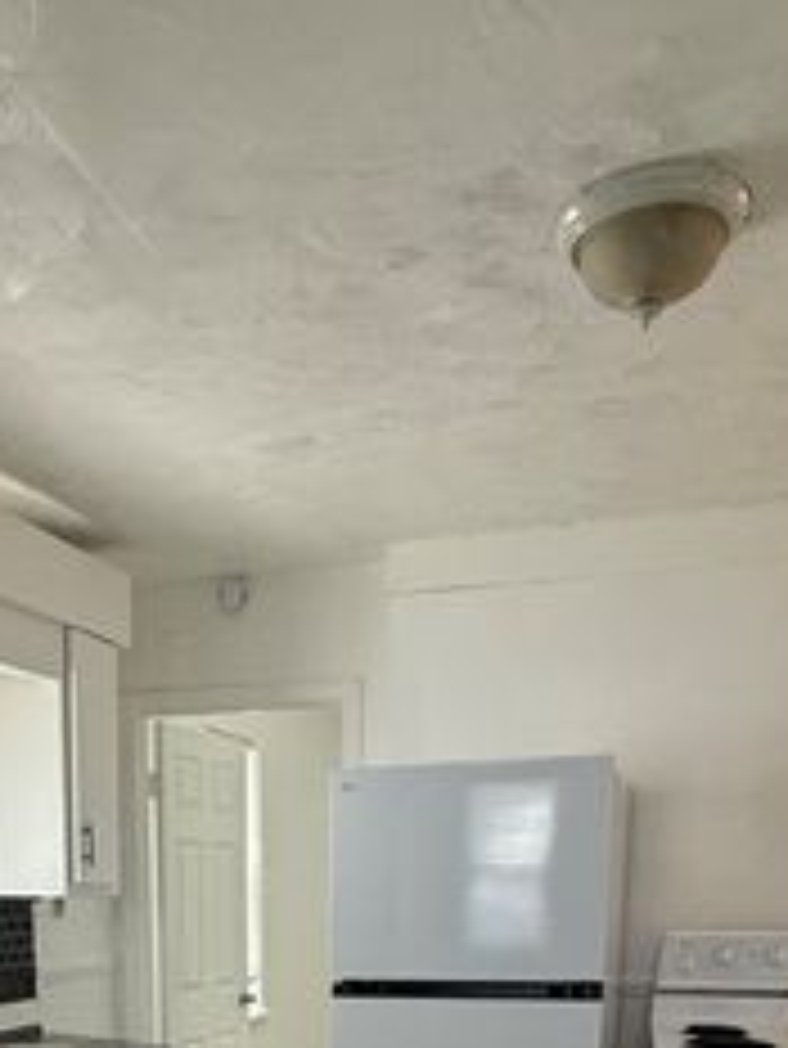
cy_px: 1176
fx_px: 1213
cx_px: 243
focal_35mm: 40
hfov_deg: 35.5
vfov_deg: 38.1
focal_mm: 2.22
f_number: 2.2
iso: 250
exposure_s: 1/120
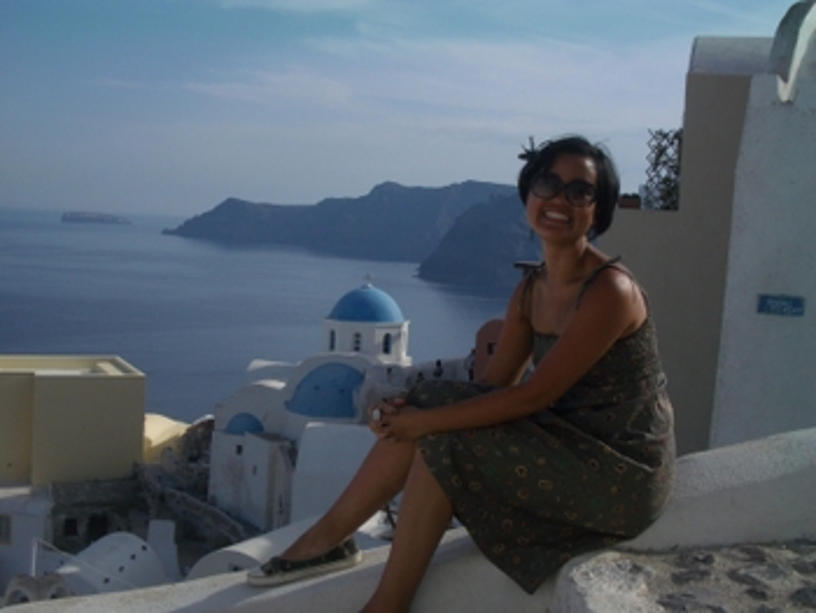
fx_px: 1156
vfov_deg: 29.7
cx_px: 408
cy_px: 306
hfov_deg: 38.9
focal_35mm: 49
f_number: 5
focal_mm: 8.2
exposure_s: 1/800
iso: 50
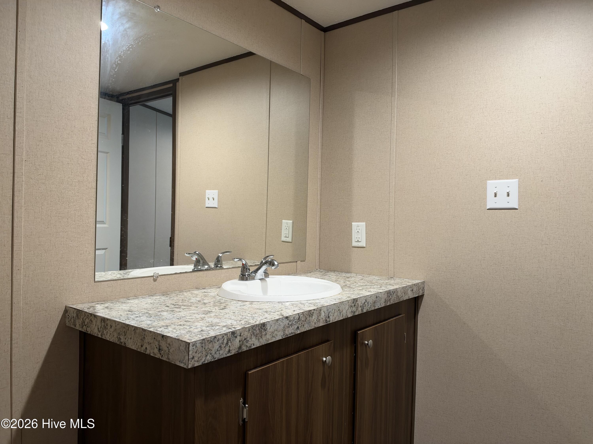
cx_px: 296
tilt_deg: +0.2
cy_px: 222
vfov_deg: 56.8
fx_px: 411
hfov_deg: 71.6
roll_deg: -0.6
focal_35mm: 24
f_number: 1.8
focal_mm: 6.93
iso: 320
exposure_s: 1/120
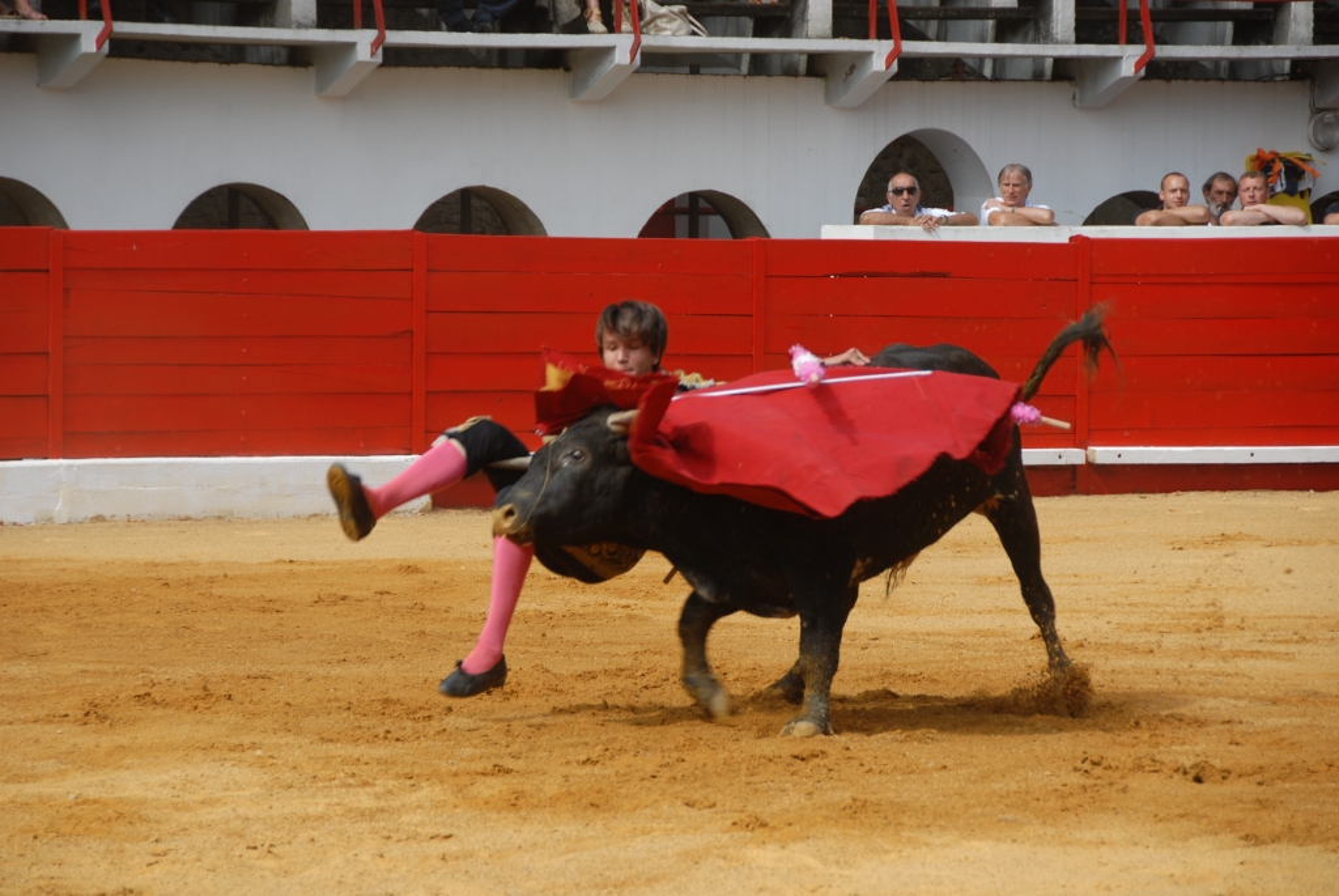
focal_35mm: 180
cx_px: 670
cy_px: 448
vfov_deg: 7.6
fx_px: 6702
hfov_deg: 11.4
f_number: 5.6
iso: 100
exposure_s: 1/250
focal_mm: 120
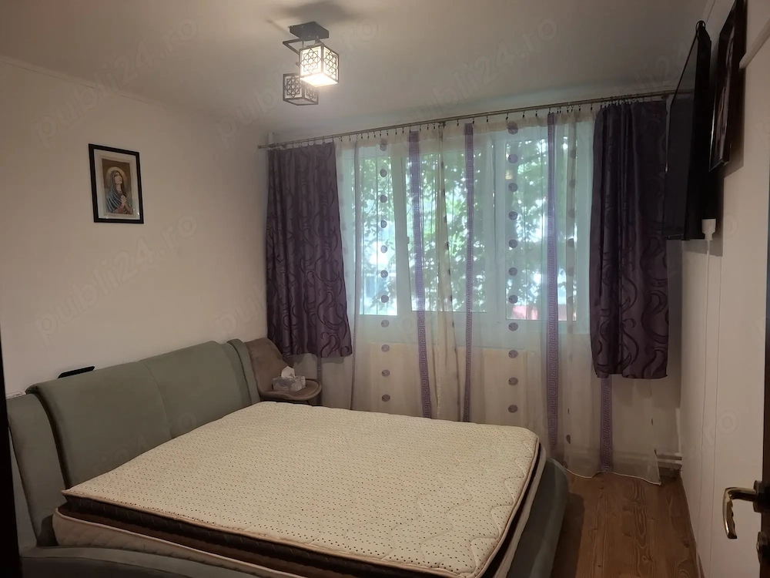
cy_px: 289
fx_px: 512
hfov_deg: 73.9
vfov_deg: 58.9
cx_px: 385
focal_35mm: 23
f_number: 1.8
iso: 160
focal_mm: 5.54
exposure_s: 1/50
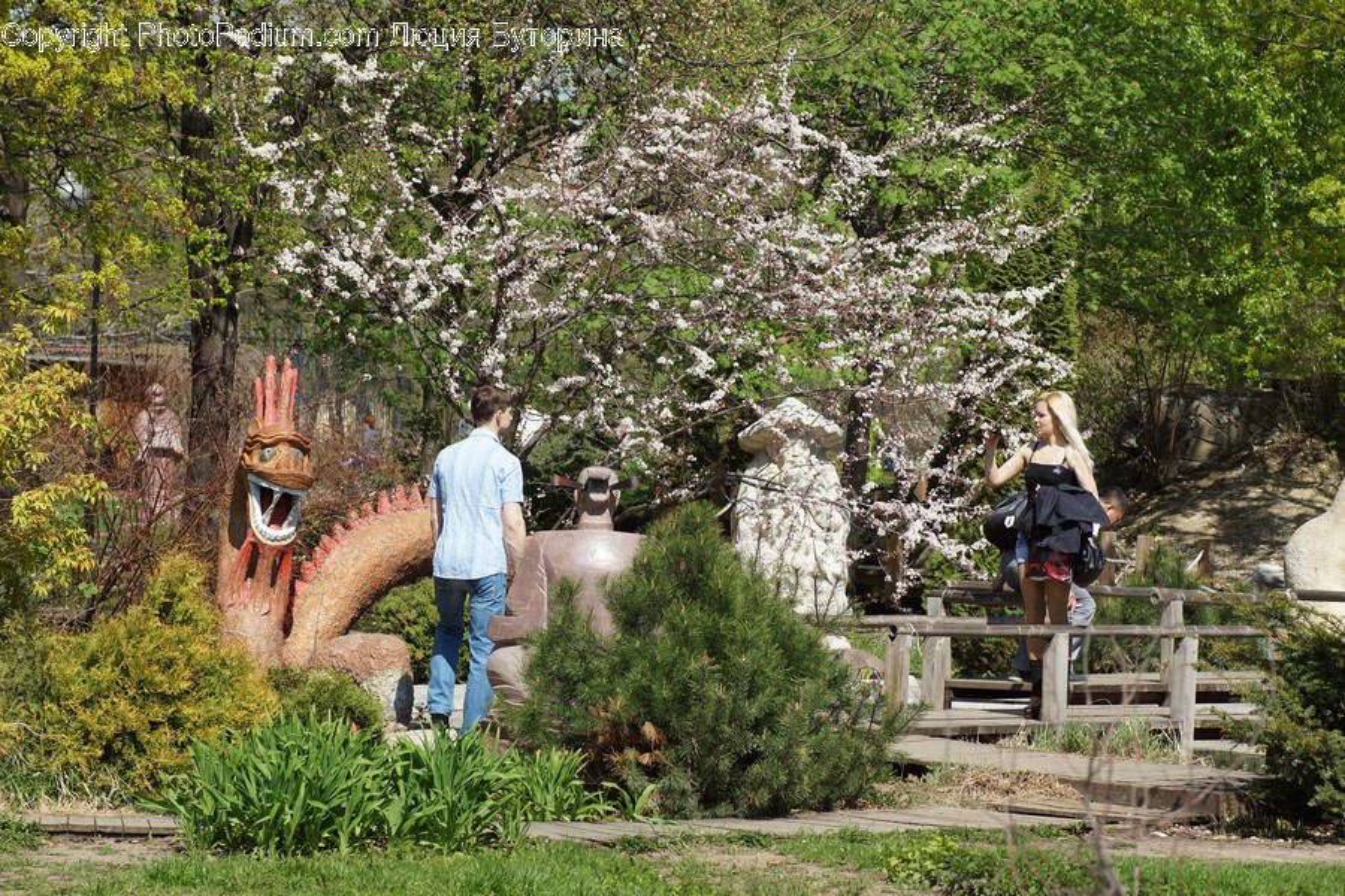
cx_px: 672
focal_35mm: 135
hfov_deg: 15.2
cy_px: 448
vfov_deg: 10.2
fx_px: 5043
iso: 100
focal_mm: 90
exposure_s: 1/400
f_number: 6.3
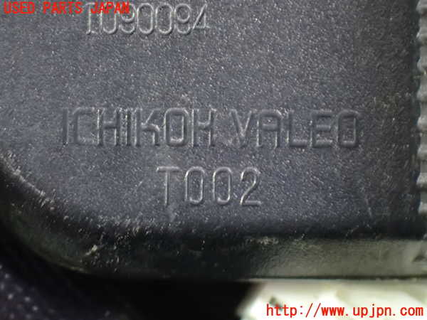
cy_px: 160
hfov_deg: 19.6
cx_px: 214
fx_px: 1234
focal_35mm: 100
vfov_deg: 14.8
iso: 1600
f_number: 4.9
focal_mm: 18
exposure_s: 1/8
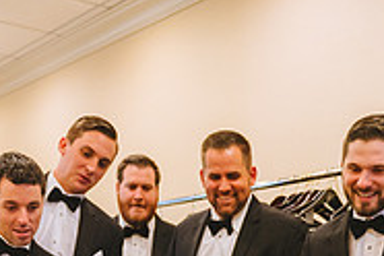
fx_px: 800
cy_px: 395
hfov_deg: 27.0
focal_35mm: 75
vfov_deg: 16.4
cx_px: 213
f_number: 2.8
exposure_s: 1/400
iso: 1250
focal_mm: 24
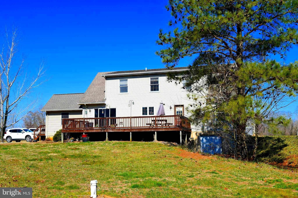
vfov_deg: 31.9
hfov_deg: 46.4
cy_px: 99
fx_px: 348
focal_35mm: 42
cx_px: 149
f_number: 10
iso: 200
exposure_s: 1/400
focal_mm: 28
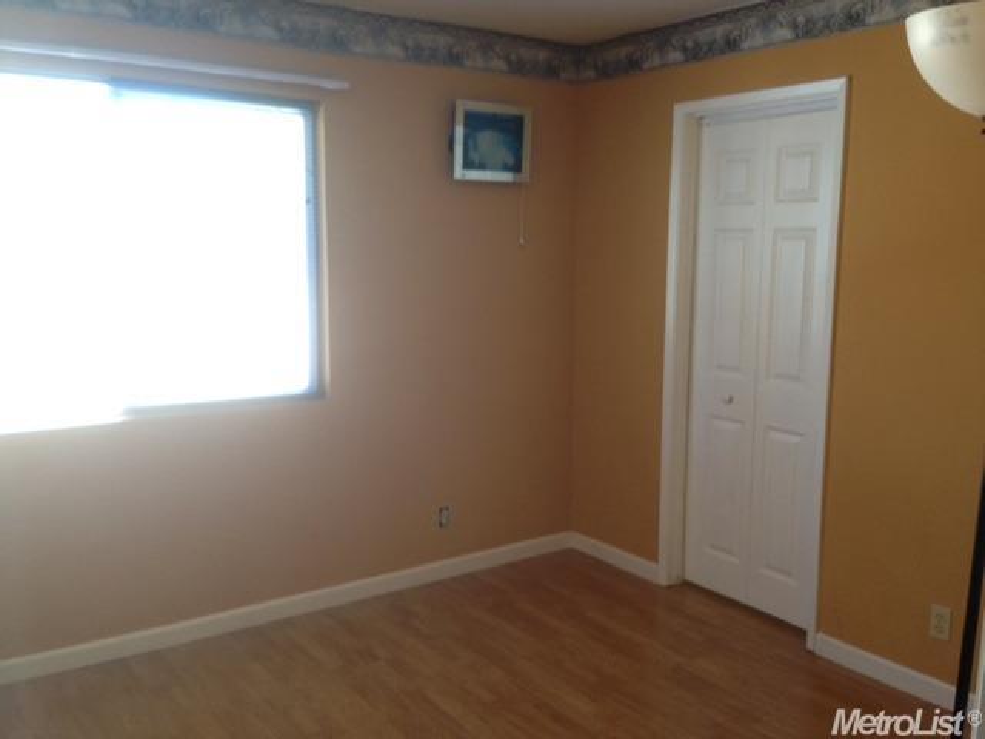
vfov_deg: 42.9
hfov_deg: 55.4
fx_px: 939
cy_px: 370
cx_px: 492
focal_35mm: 33
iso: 80
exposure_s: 1/20
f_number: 2.4
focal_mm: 4.12
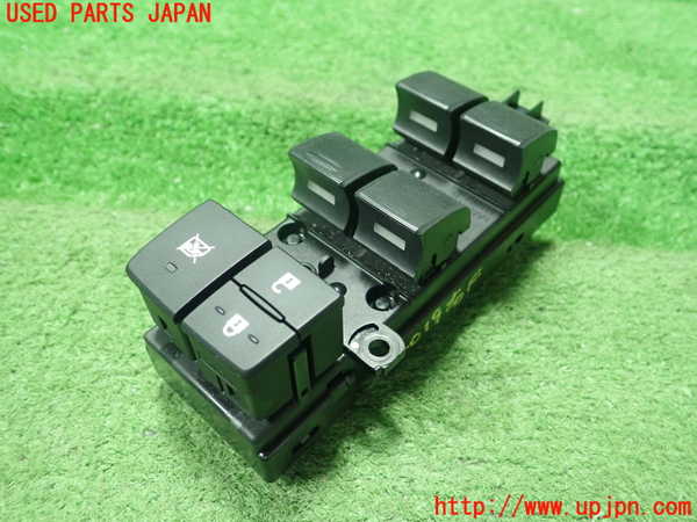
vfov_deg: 46.8
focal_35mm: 30
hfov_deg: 60.0
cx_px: 348
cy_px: 261
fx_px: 604
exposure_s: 1/100
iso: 800
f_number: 2.3
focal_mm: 5.5
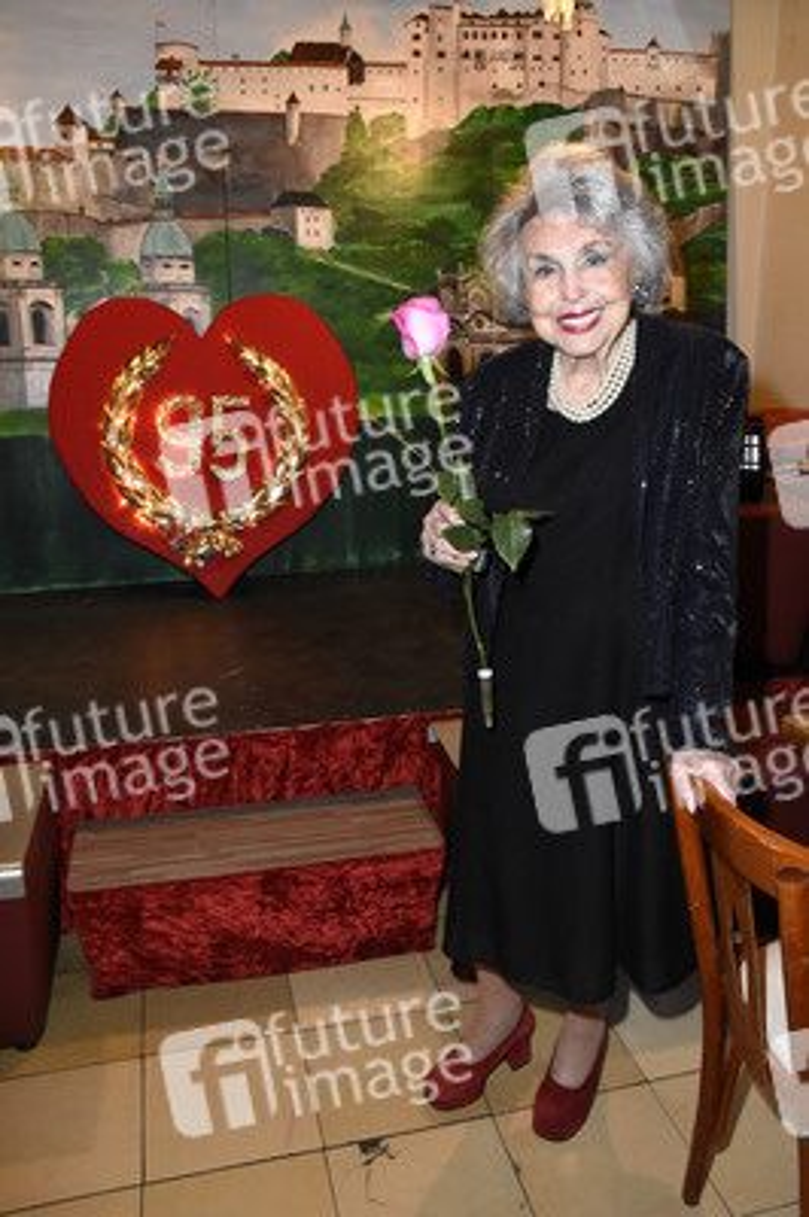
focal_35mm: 30
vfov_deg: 62.0
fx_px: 1013
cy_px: 608
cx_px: 404
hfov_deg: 43.5
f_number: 6.3
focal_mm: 20
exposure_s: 1/60
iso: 3200
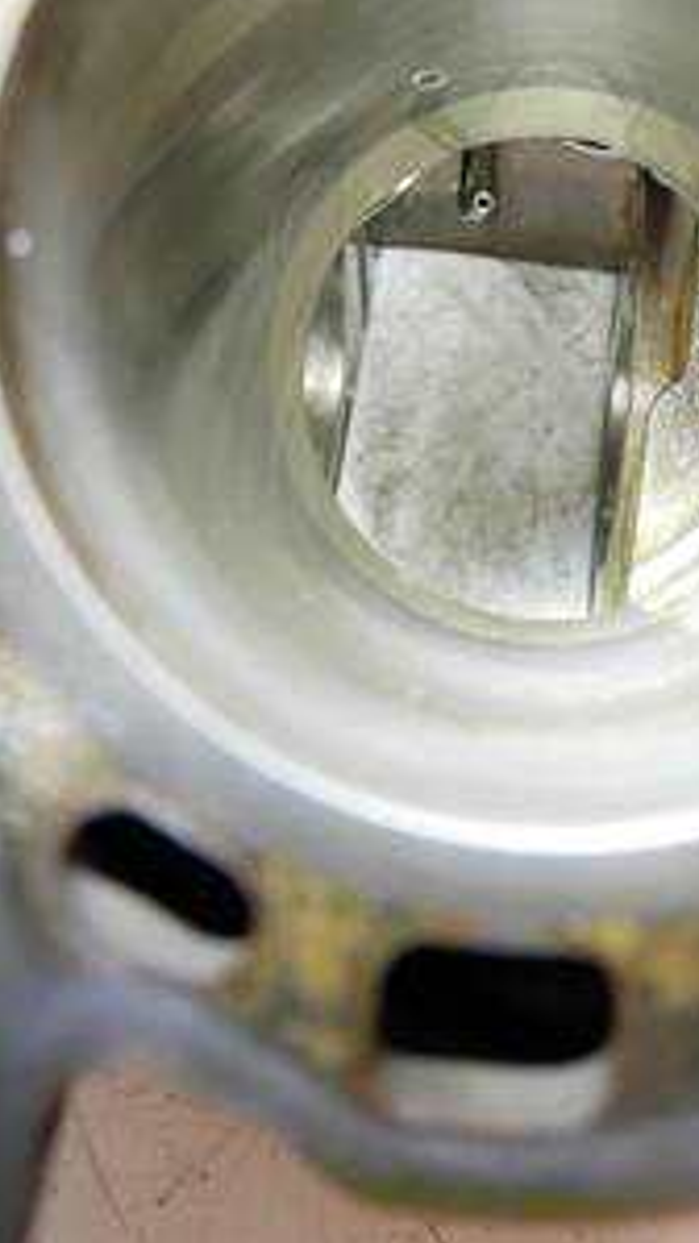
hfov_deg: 27.6
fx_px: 1385
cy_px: 511
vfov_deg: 48.1
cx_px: 591
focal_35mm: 42
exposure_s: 1/60
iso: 500
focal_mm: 12
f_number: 3.5
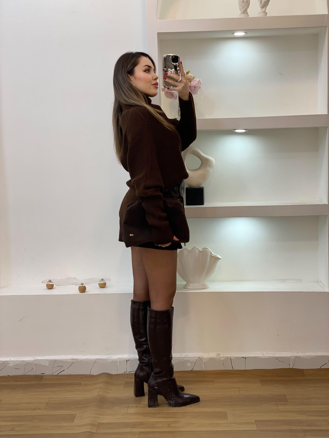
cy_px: 219
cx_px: 164
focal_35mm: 52
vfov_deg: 36.8
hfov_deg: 28.0
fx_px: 659
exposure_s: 1/100
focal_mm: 6
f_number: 2
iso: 80
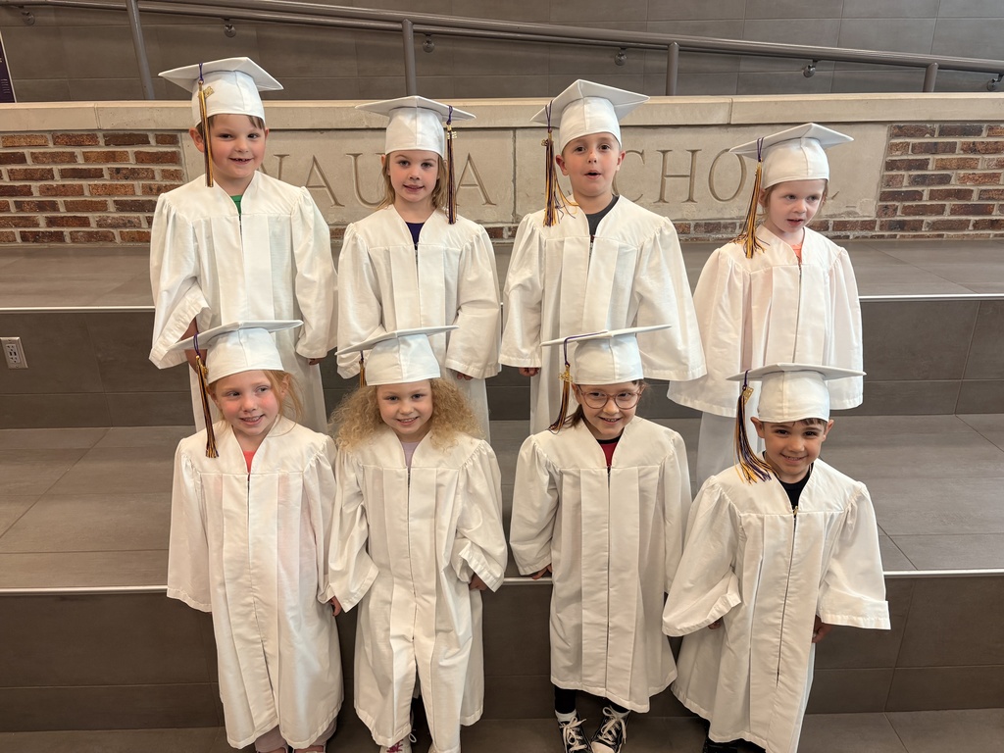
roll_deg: +0.7
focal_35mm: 26
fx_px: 754
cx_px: 502
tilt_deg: -20.8
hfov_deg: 67.3
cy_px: 376
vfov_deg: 53.1
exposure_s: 1/89
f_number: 1.6
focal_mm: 5.96
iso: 125
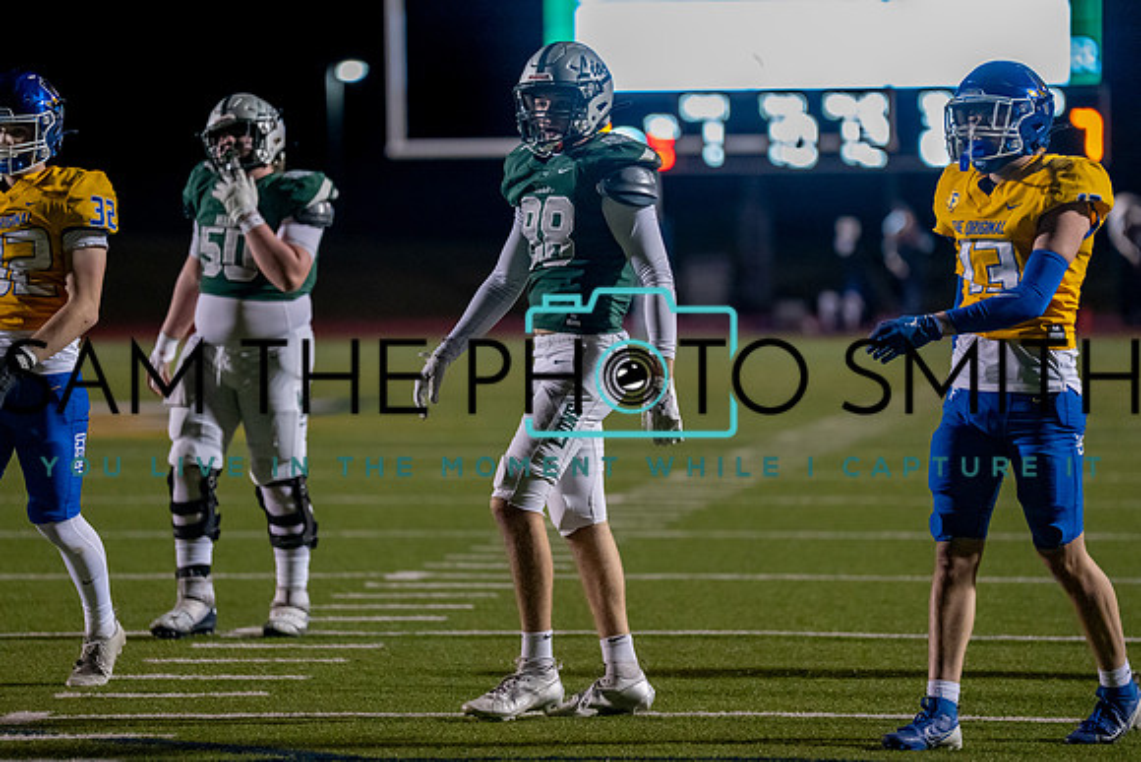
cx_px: 563
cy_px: 356
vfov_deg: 5.5
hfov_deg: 8.3
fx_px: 7868
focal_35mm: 248
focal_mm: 200
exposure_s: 1/1000
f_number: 2.8
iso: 4000
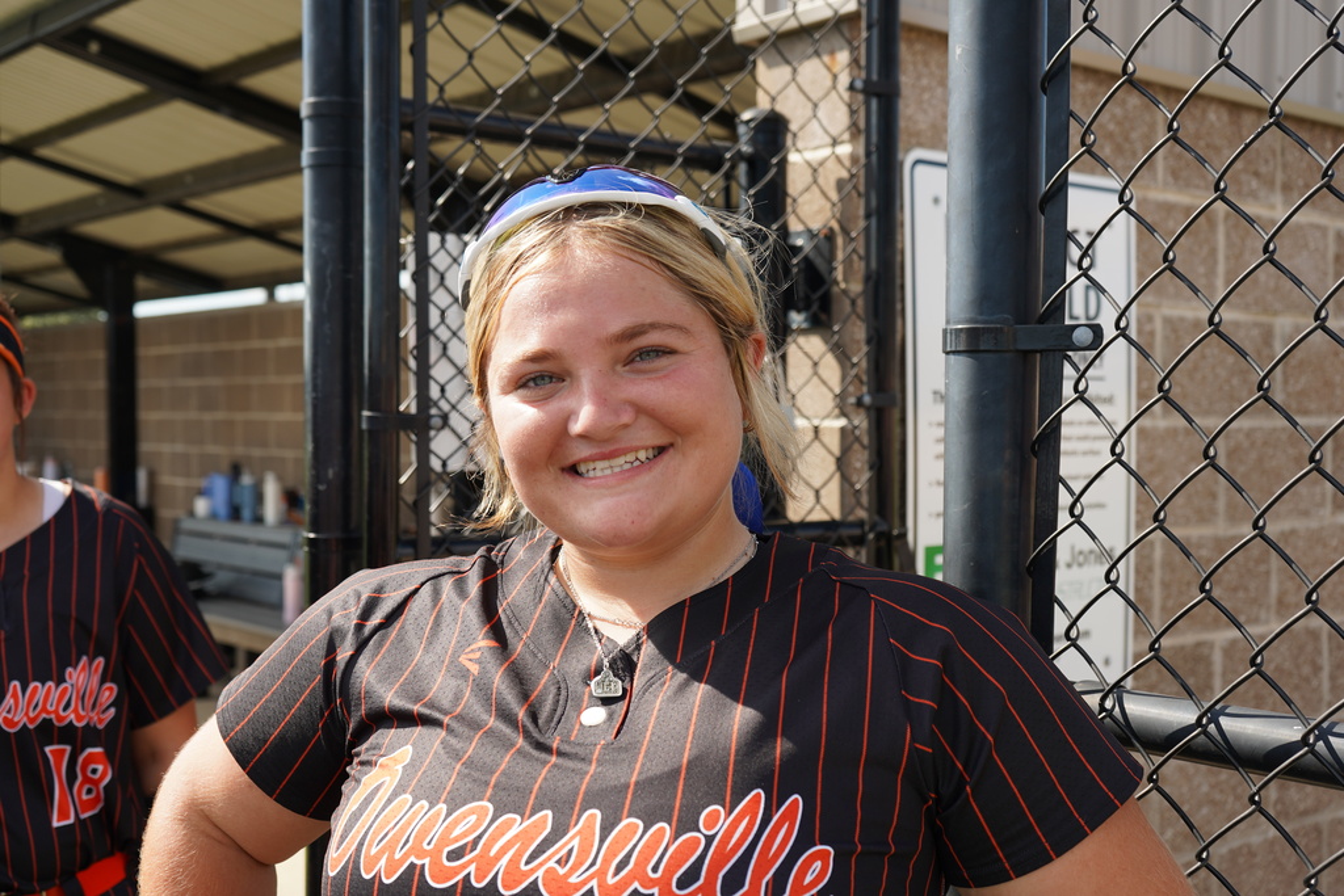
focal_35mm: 41
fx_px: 1531
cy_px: 448
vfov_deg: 32.6
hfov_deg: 47.4
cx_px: 672
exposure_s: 1/250
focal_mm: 41
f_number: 5.6
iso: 100
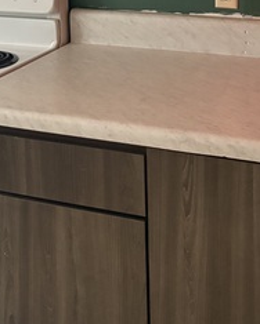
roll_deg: +2.0
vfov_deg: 24.0
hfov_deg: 21.3
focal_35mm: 72
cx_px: 134
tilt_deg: -5.3
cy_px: -64
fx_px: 693
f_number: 1.6
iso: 500
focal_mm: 5.96
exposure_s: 1/30
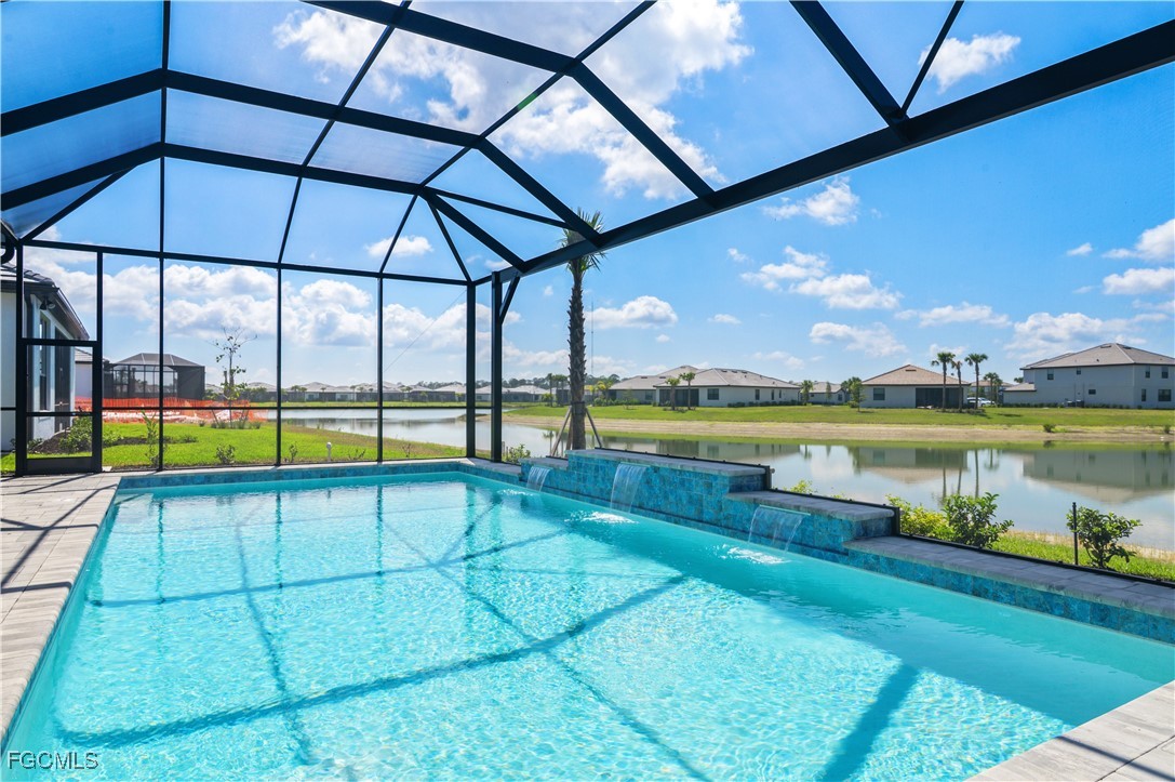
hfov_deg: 78.6
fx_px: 717
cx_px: 588
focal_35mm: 22
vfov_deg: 57.1
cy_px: 391
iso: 320
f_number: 10
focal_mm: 22
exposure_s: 1/640
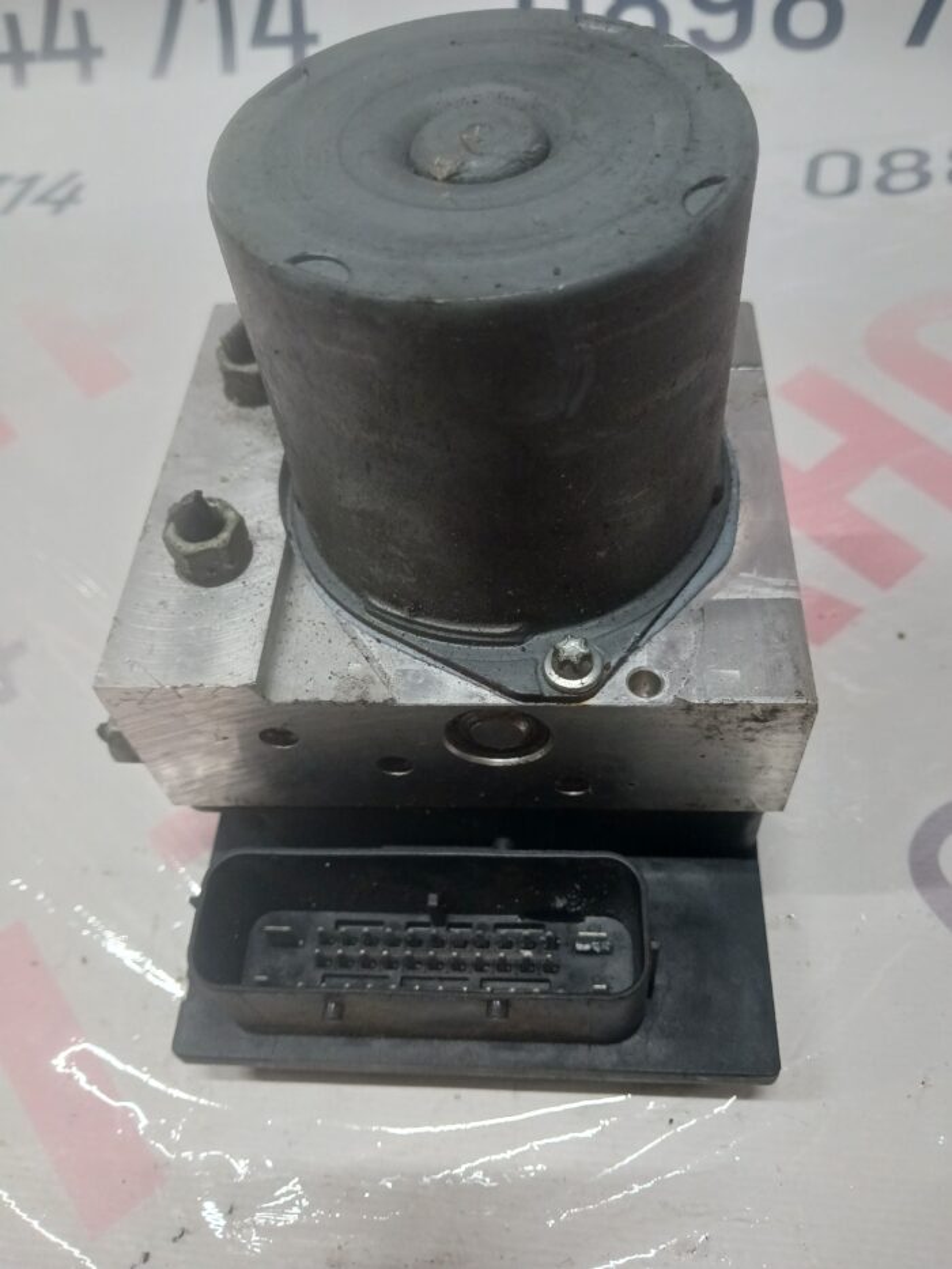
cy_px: 634
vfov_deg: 65.3
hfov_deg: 51.4
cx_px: 476
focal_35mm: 27
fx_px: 990
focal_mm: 4
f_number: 1.8
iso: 400
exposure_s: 1/25
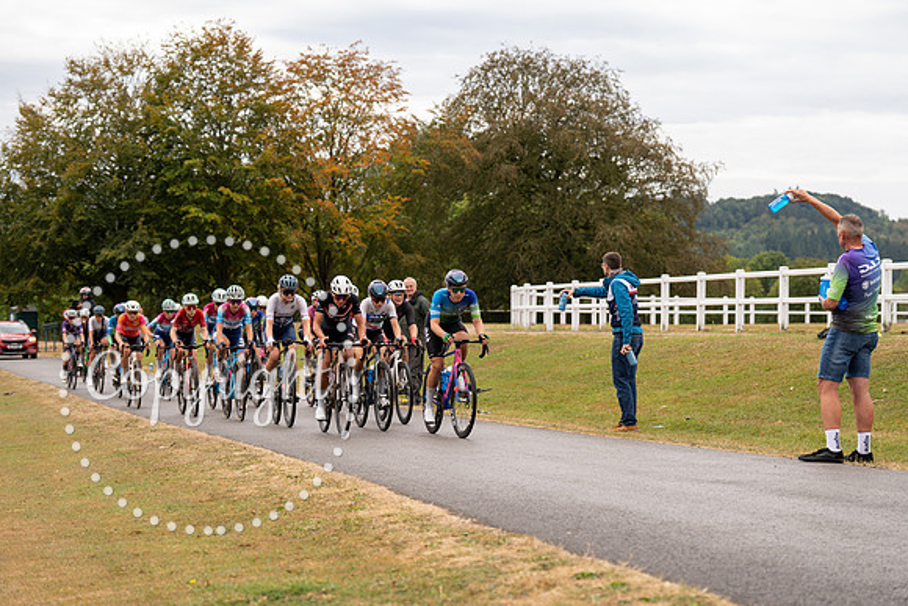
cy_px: 303
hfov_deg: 28.8
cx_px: 454
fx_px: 1766
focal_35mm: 70
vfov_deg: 19.5
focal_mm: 70
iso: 250
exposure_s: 1/1000
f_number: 3.5
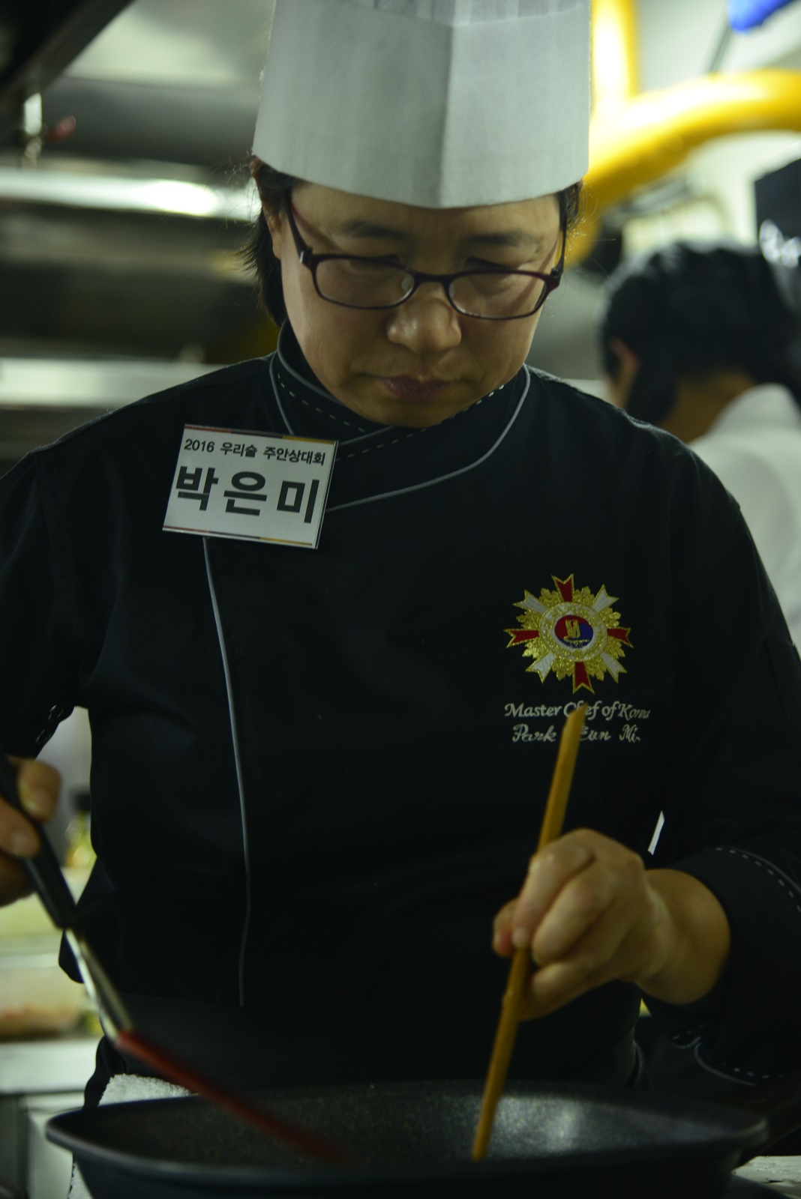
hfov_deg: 17.5
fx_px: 2601
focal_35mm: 78
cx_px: 400
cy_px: 600
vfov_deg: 26.0
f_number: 4
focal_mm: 78
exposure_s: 1/30
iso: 800
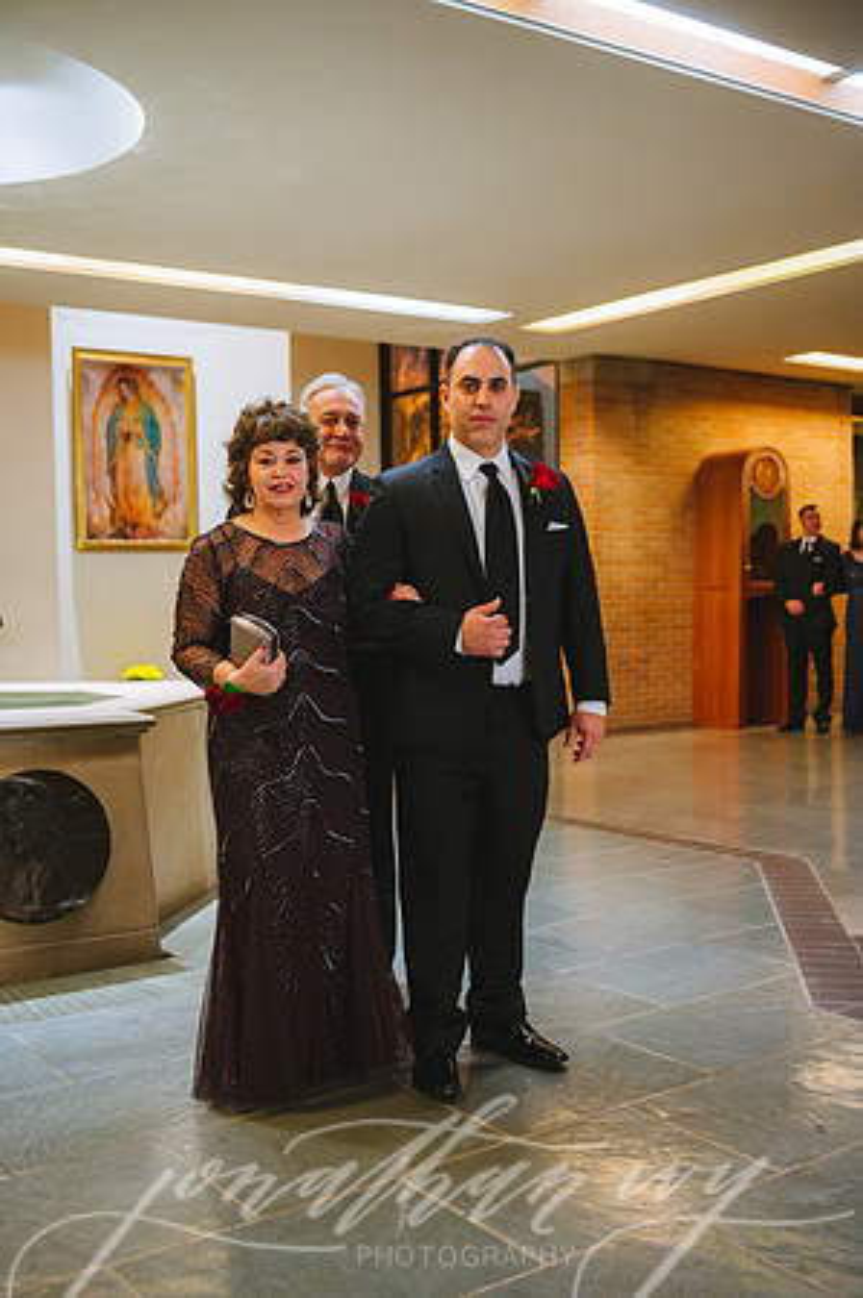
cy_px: 649
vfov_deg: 50.7
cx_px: 432
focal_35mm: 38
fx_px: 1369
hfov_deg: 35.0
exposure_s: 1/160
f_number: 2.8
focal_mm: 38
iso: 5000
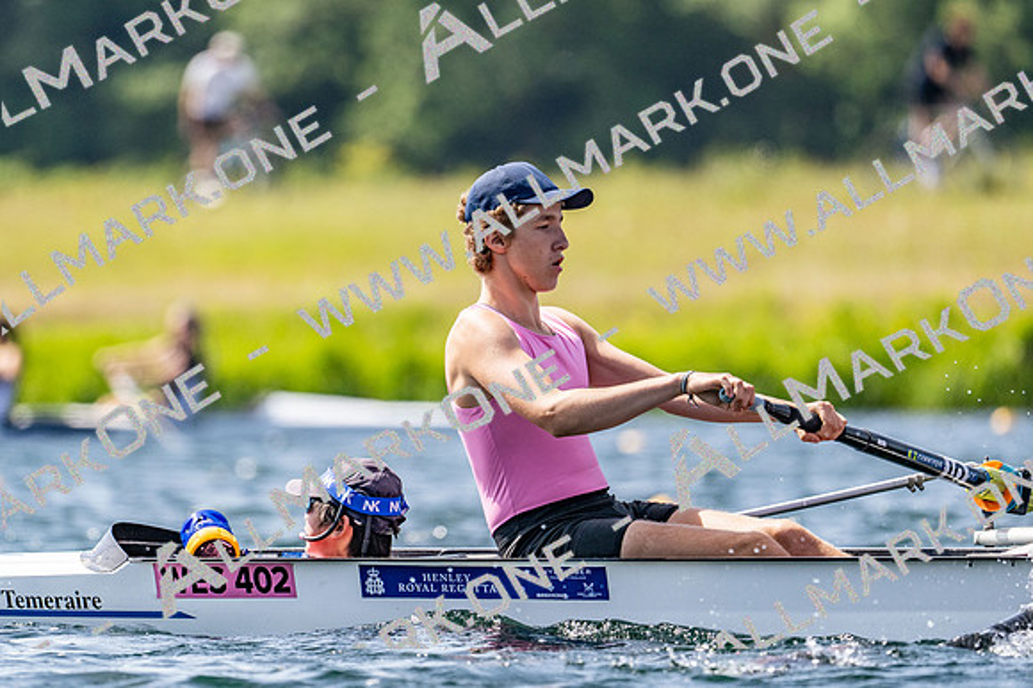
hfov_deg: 3.4
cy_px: 344
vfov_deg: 2.3
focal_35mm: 600
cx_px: 516
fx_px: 17206
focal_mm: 400
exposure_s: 1/2500
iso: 320
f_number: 4.5
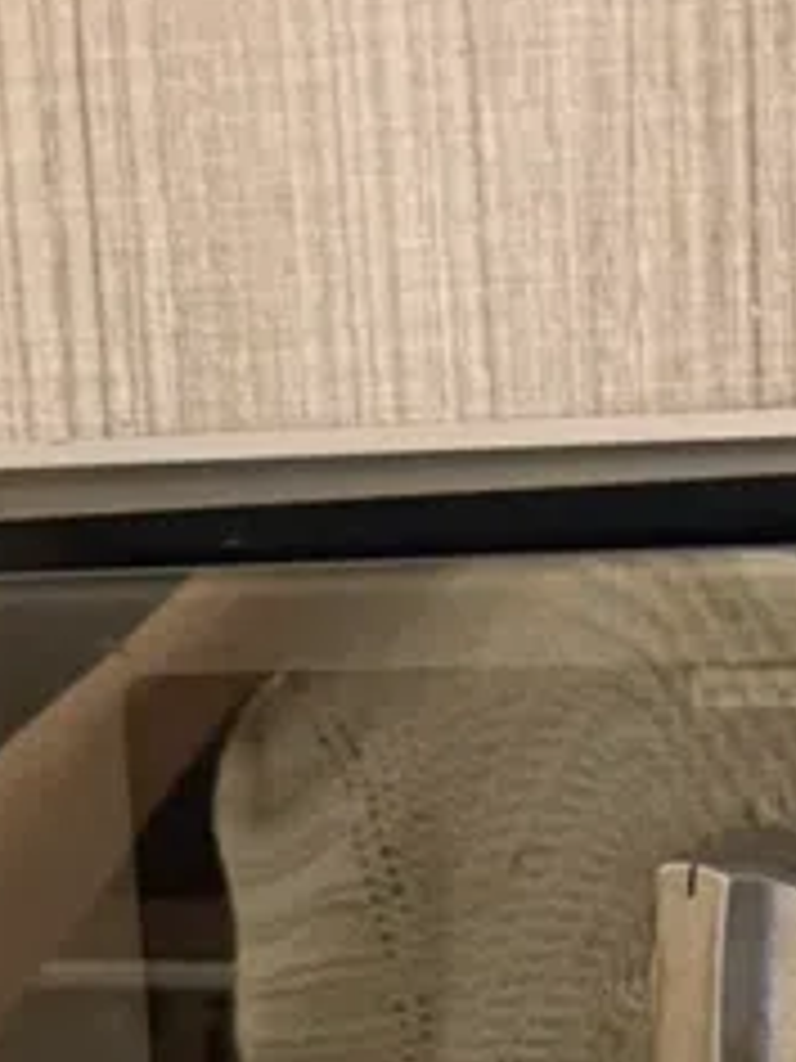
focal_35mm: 139
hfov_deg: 9.9
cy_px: 2248
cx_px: 1623
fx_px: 4262
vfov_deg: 12.3
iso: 800
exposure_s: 1/49
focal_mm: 6.76
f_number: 1.78
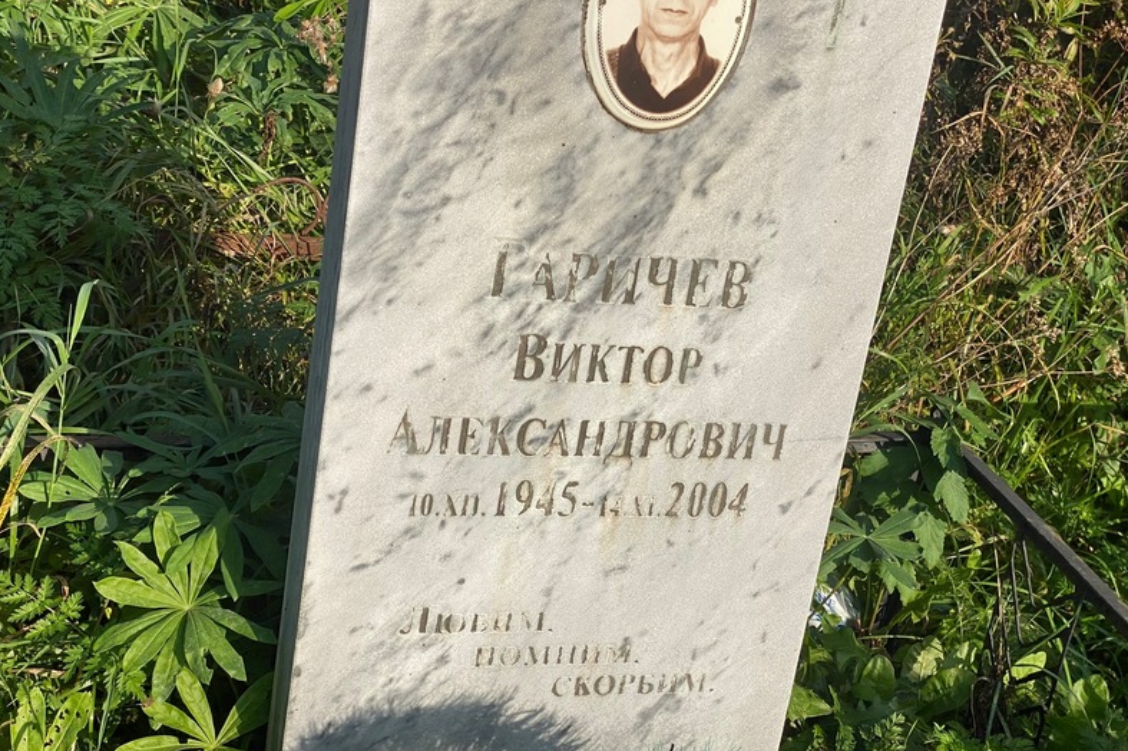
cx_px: 560
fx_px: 1723
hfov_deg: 36.3
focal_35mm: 55
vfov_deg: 24.6
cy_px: 353
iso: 20
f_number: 2
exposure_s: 1/1410
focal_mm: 6
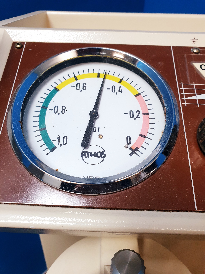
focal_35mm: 26
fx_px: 205
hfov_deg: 53.1
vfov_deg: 67.3
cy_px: 137
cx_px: 102
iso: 160
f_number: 2.4
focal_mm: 4.3
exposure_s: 1/50
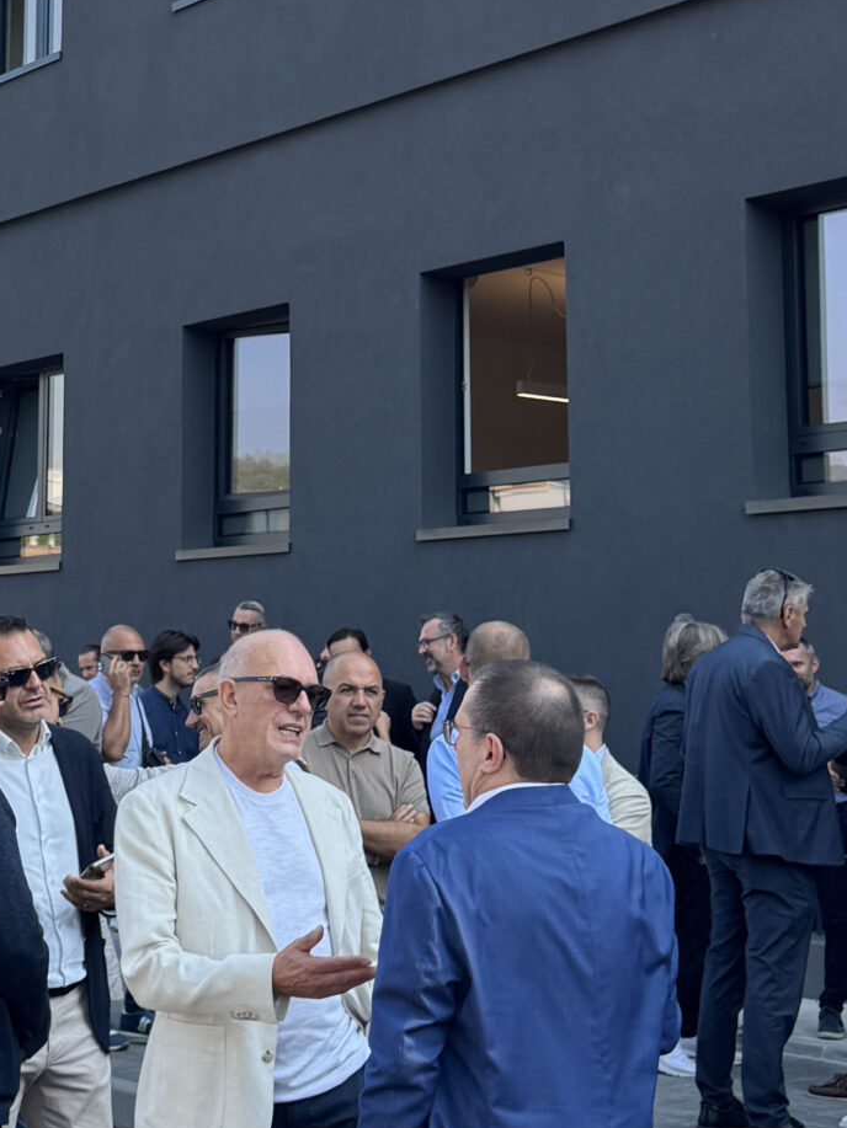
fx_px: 2185
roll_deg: -1.9
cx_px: 98
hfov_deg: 21.5
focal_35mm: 67
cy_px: 417
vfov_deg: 28.8
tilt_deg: +8.1
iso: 80
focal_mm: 6.76
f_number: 1.78
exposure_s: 1/1597
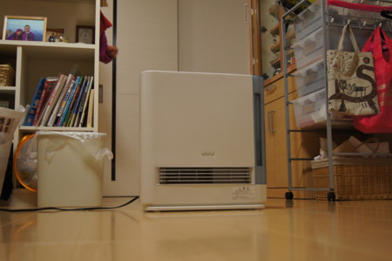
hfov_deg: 46.4
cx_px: 196
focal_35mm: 42
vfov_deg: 31.8
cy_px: 130
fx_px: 457
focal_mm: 28
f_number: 4.5
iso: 400
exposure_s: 1/20
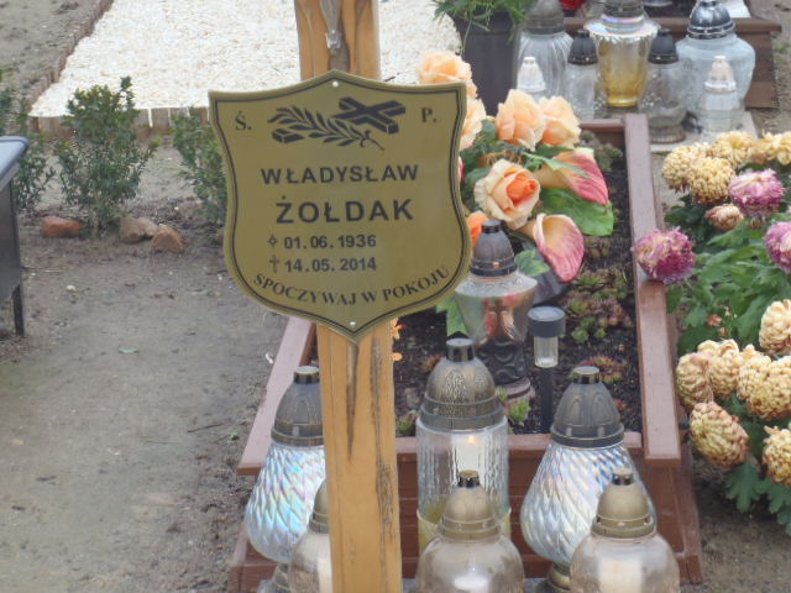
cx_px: 396
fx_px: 2331
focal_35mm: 102
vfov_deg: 14.5
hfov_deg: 19.3
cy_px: 296
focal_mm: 18.2
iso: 160
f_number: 5.1
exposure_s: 1/100
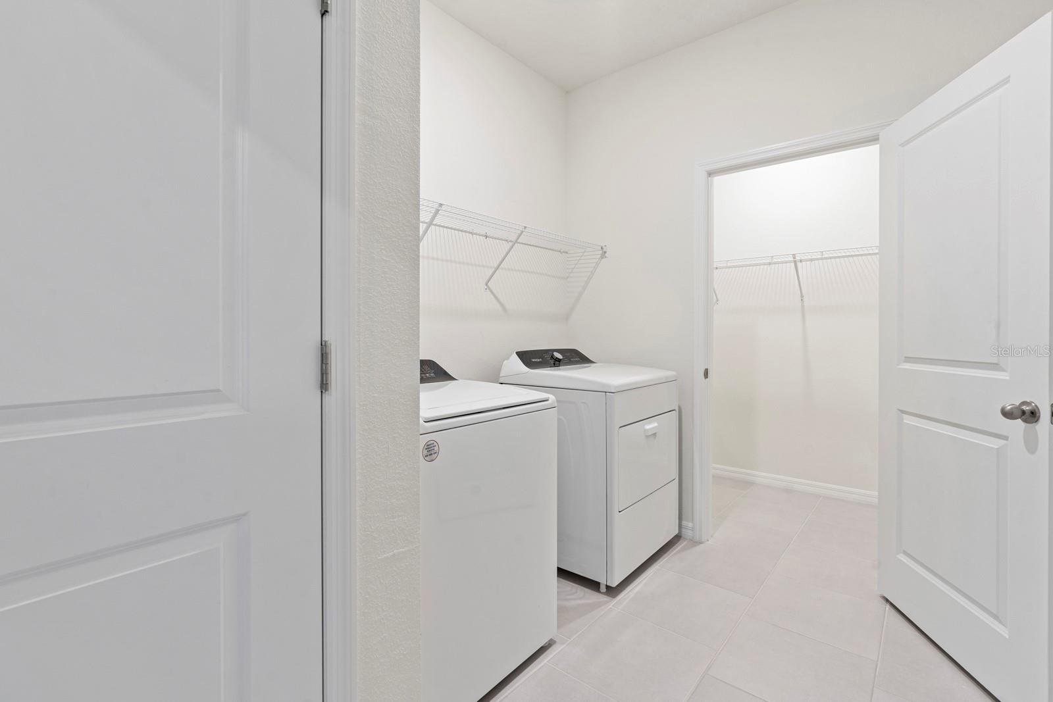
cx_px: 526
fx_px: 468
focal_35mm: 16
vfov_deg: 73.8
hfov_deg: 96.7
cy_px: 351
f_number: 8
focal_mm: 16
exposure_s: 1.6
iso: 250
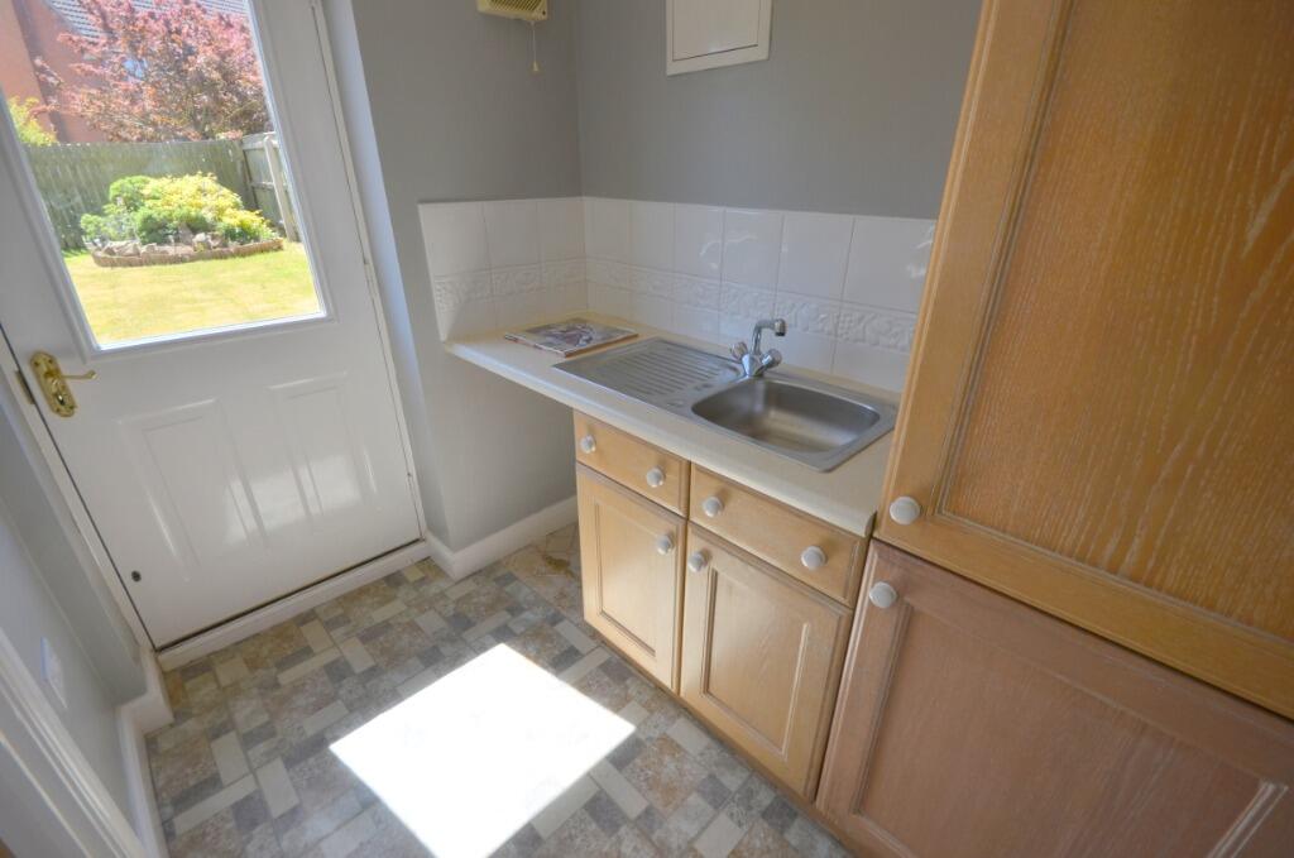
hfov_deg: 100.5
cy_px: 429
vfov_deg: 77.1
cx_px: 647
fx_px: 538
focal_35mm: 15
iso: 200
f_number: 6.3
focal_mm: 10
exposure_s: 1/160
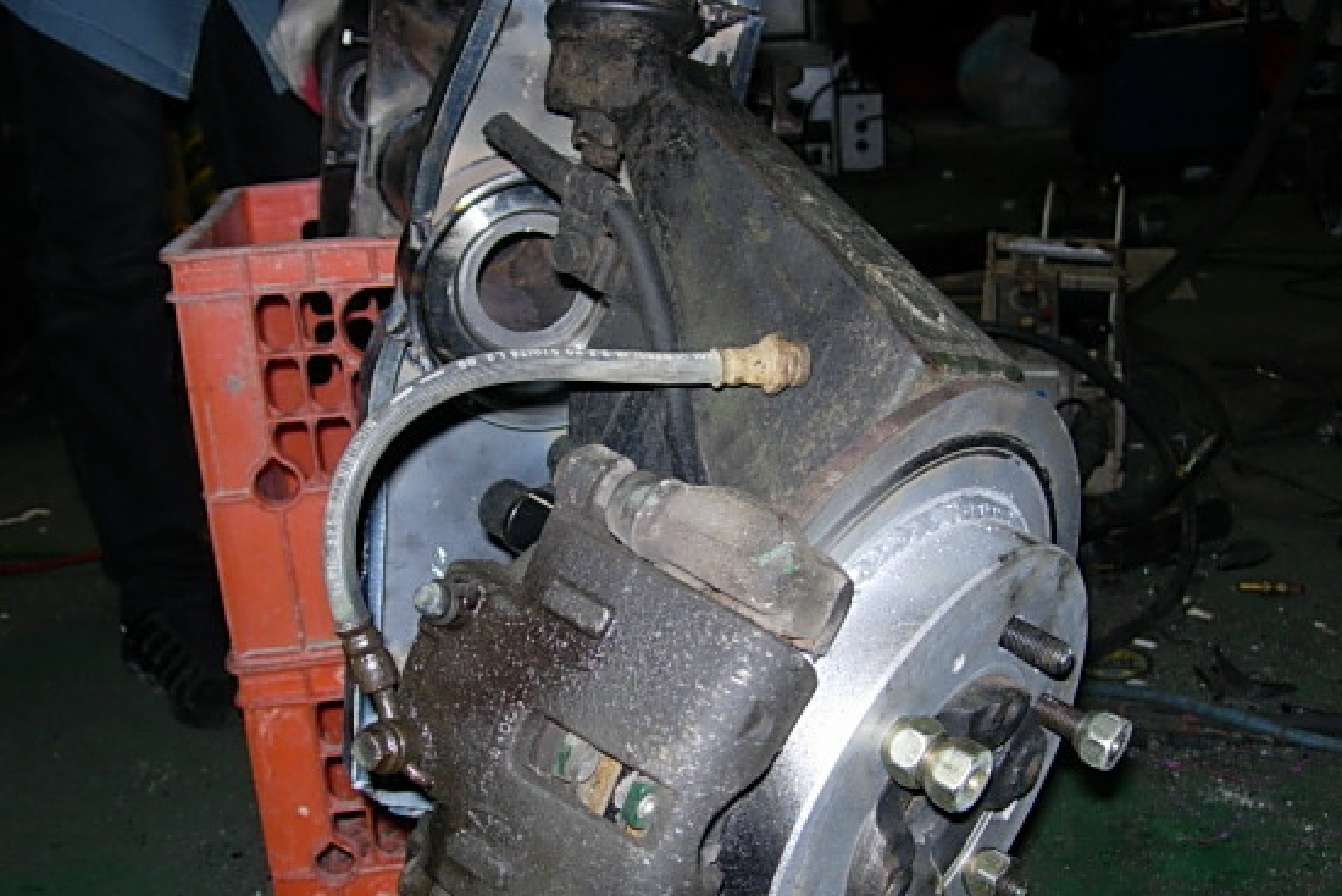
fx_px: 1715
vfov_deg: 29.2
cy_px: 498
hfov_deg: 42.7
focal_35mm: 46
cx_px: 659
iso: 79
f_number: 2.8
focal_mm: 7.8
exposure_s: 1/64
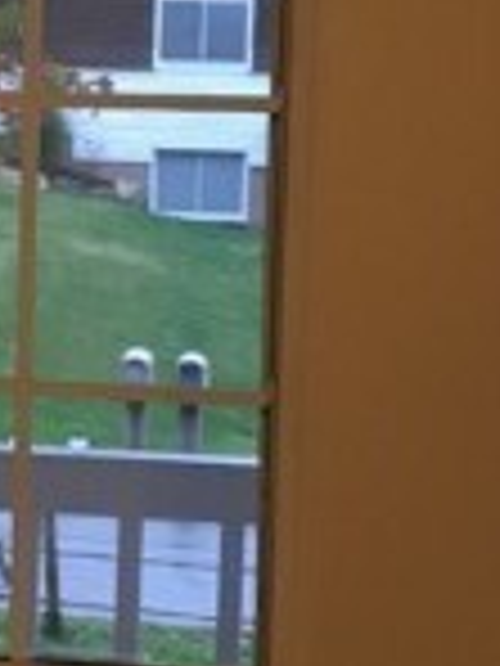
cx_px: -649
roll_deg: -2.2
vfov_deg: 13.1
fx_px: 2889
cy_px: 194
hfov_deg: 9.0
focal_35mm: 150
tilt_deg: -2.6
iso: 50
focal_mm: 4.15
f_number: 2.2
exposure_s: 1/30
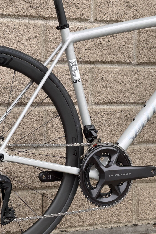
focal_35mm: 129
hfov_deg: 10.6
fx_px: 838
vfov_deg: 15.9
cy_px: 116
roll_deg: -1.0
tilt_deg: -2.7
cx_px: 100
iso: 50
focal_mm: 16.89
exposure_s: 1/121
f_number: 2.8
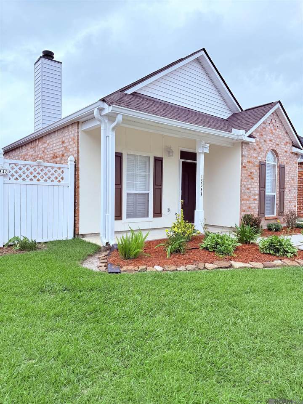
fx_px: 280
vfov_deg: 71.6
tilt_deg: -0.7
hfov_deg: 56.8
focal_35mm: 24
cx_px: 152
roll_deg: -1.2
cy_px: 202
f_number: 1.78
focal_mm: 6.76
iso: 80
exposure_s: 1/3759
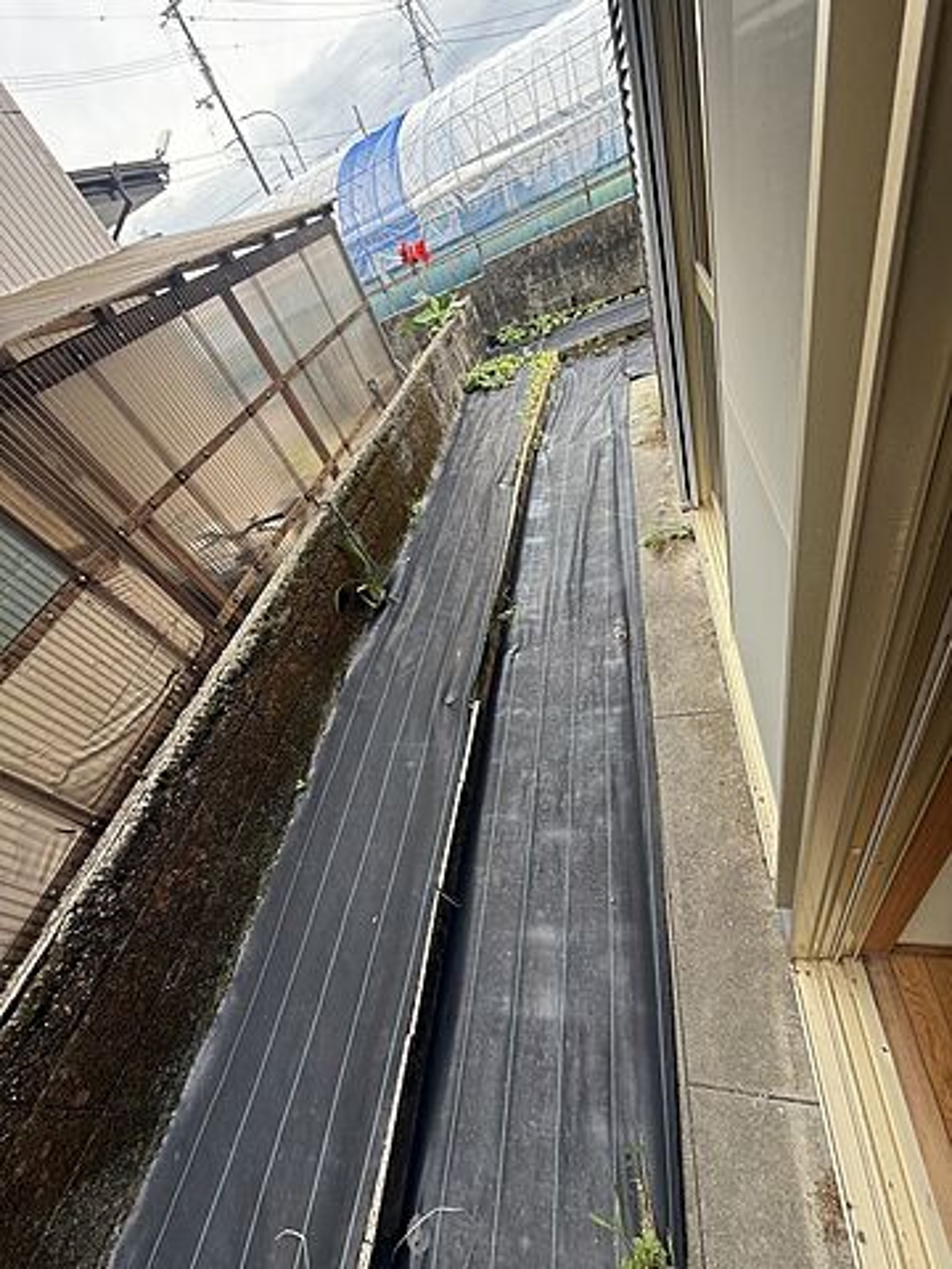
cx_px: 476
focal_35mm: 14
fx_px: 513
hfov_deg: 85.7
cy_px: 634
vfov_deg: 102.1
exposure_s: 1/99
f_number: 2.2
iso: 50
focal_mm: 2.22
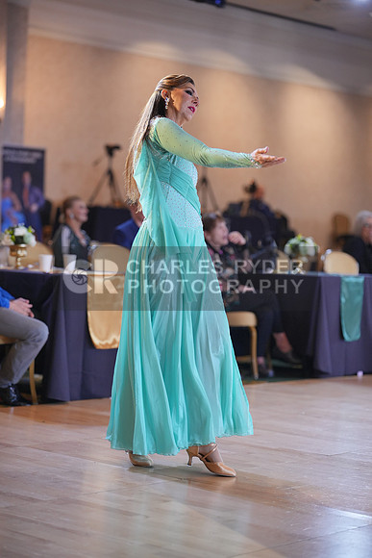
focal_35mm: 84
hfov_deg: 16.3
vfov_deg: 24.2
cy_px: 279
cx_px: 186
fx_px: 1301
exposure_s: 1/500
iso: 1600
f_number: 2
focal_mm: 84
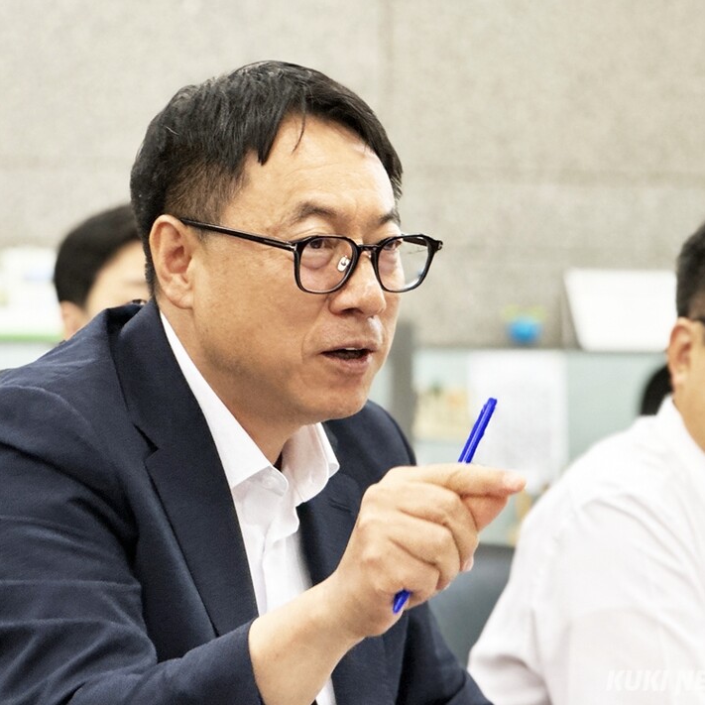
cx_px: 294
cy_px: 352
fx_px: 2097
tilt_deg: +1.9
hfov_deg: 19.1
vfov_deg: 19.1
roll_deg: -4.6
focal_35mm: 91
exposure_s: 1/40
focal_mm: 9
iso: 200
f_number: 2.8
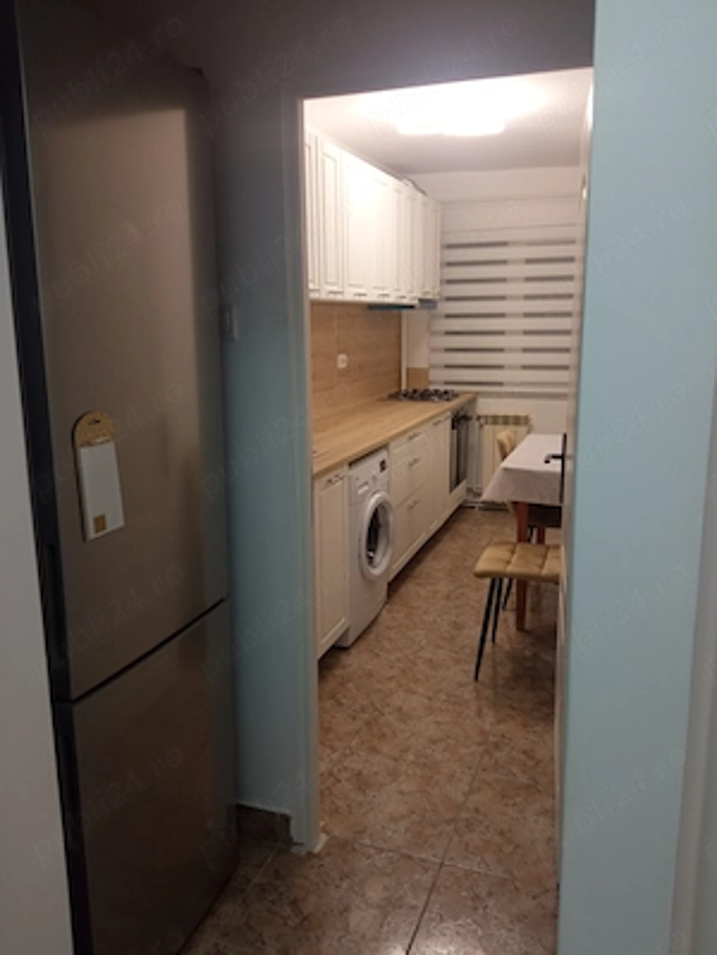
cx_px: 358
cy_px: 478
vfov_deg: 65.3
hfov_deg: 51.4
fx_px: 746
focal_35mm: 27
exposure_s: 1/33.3
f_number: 2.2
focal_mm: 3.79
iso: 160
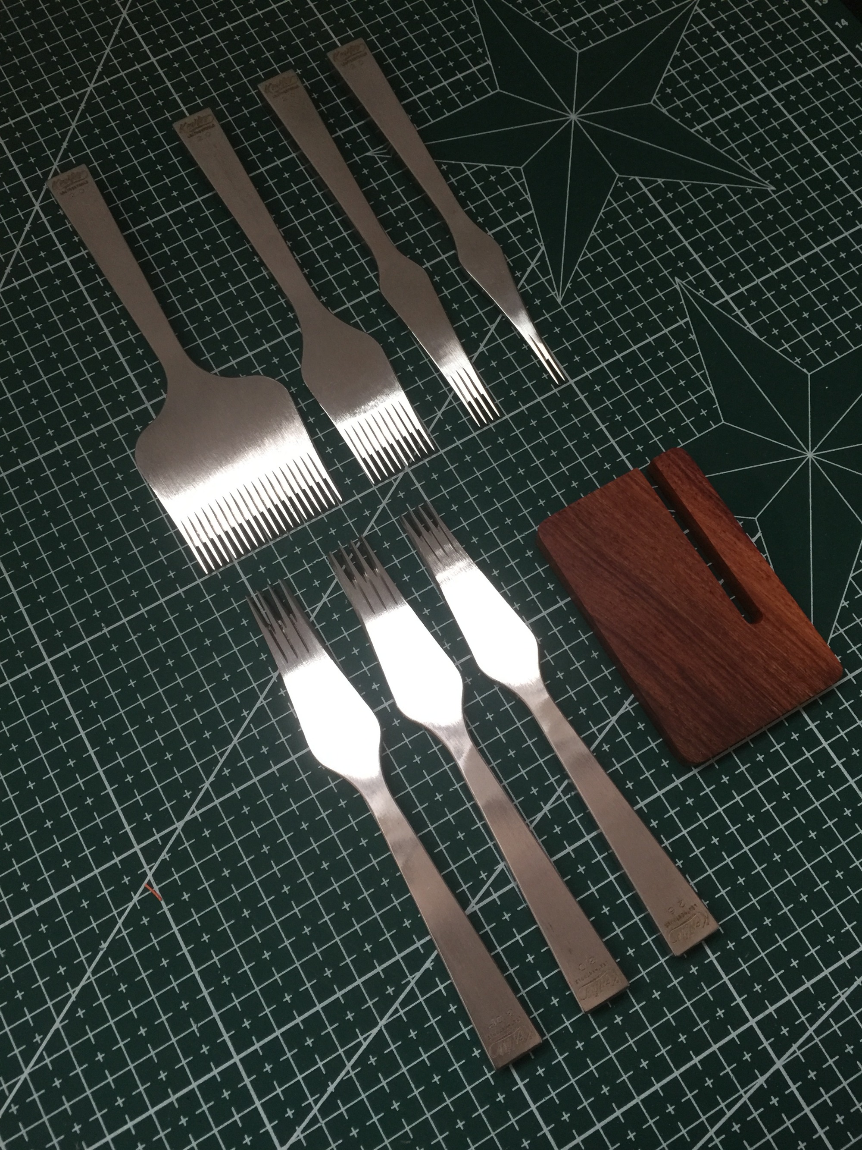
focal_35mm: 29
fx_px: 963
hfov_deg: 48.2
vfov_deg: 61.7
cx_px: 431
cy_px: 575
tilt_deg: -73.3
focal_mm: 4.15
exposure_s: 1/17
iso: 80
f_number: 2.2
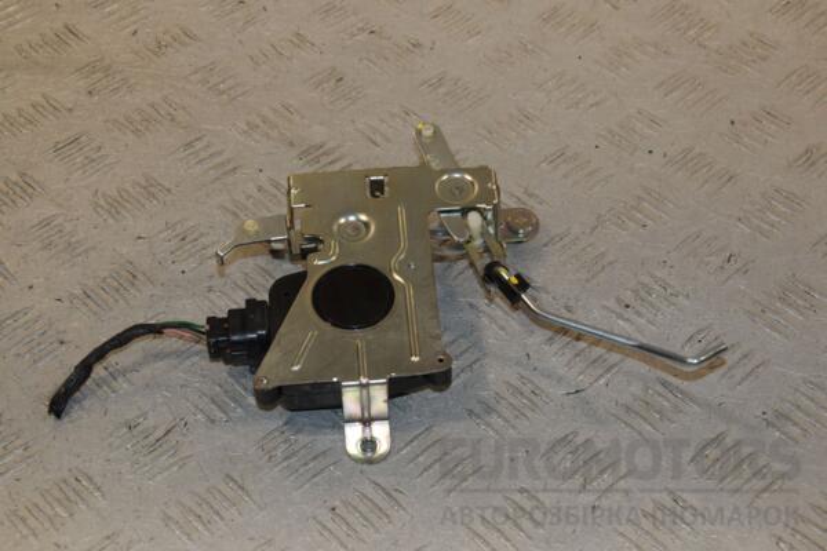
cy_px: 276
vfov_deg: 18.9
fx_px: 1654
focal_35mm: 72
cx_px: 414
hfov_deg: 28.1
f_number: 10
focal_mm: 48
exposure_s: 1/200
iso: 800
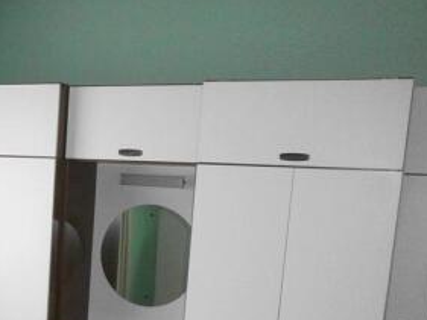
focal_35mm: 56
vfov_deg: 25.1
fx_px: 691
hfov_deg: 32.3
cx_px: 27
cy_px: 304
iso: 800
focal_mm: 4.8
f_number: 2.9
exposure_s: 1/30
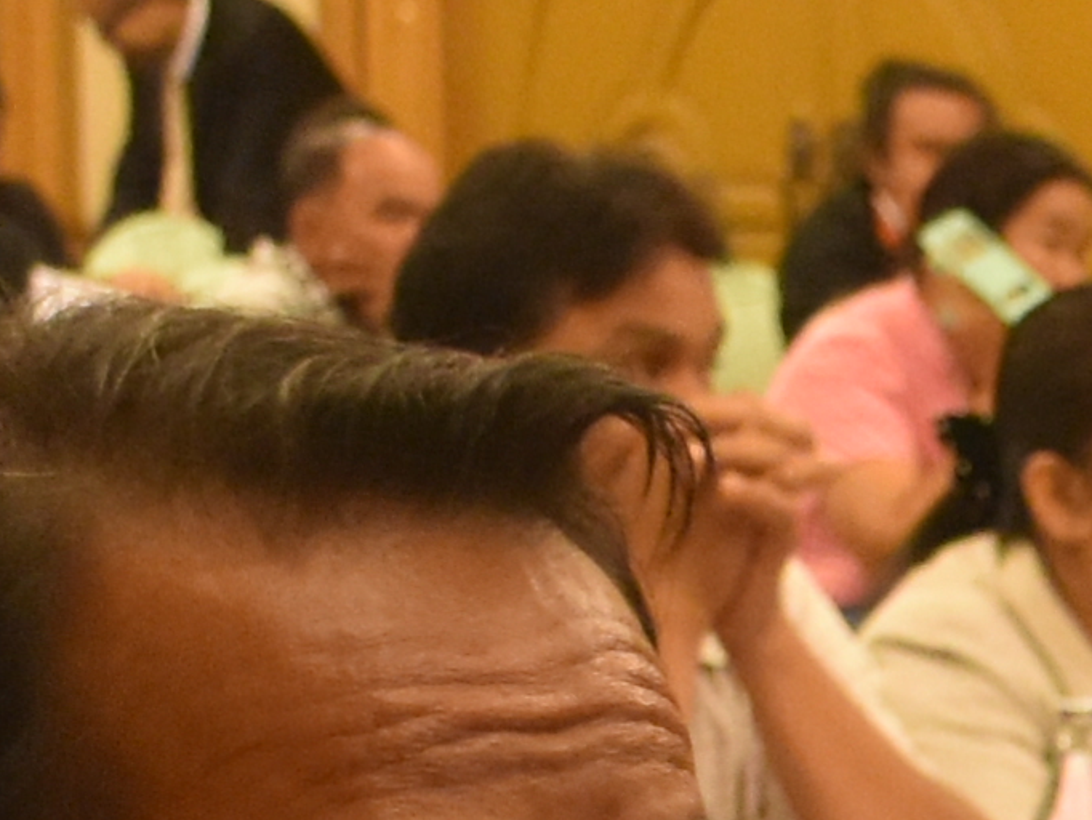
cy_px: 1597
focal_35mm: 279
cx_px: 2262
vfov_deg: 5.2
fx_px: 8804
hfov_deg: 6.8
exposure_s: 1/60
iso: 1600
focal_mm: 22
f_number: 3.5
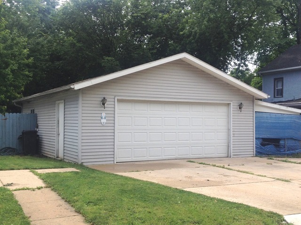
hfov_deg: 52.6
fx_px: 304
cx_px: 150
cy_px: 112
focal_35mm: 35
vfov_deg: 40.7
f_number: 2.4
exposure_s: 1/824
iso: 50
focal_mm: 4.28
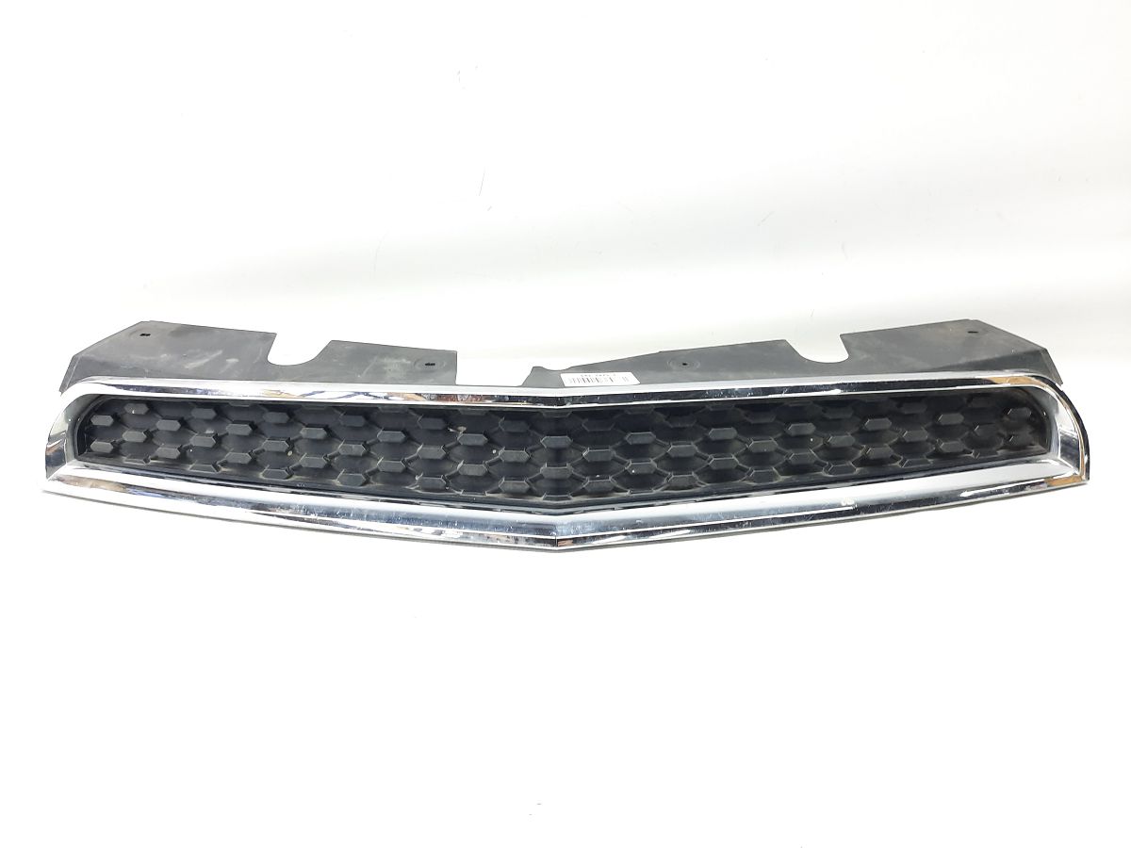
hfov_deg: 69.4
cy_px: 424
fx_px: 817
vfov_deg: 54.9
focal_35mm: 25
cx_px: 566
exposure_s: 1/50
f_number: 2
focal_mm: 4.6
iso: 160
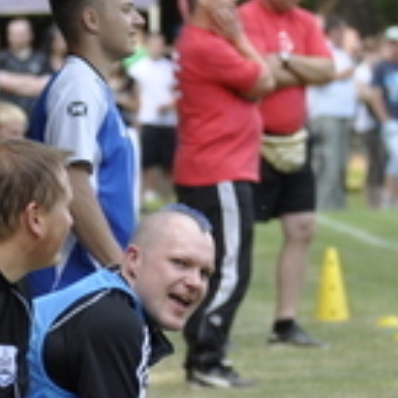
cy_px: 247
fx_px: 8442
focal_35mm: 649
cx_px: 87
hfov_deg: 2.7
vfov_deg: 2.7
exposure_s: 1/320
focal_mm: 140
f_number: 4.5
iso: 400
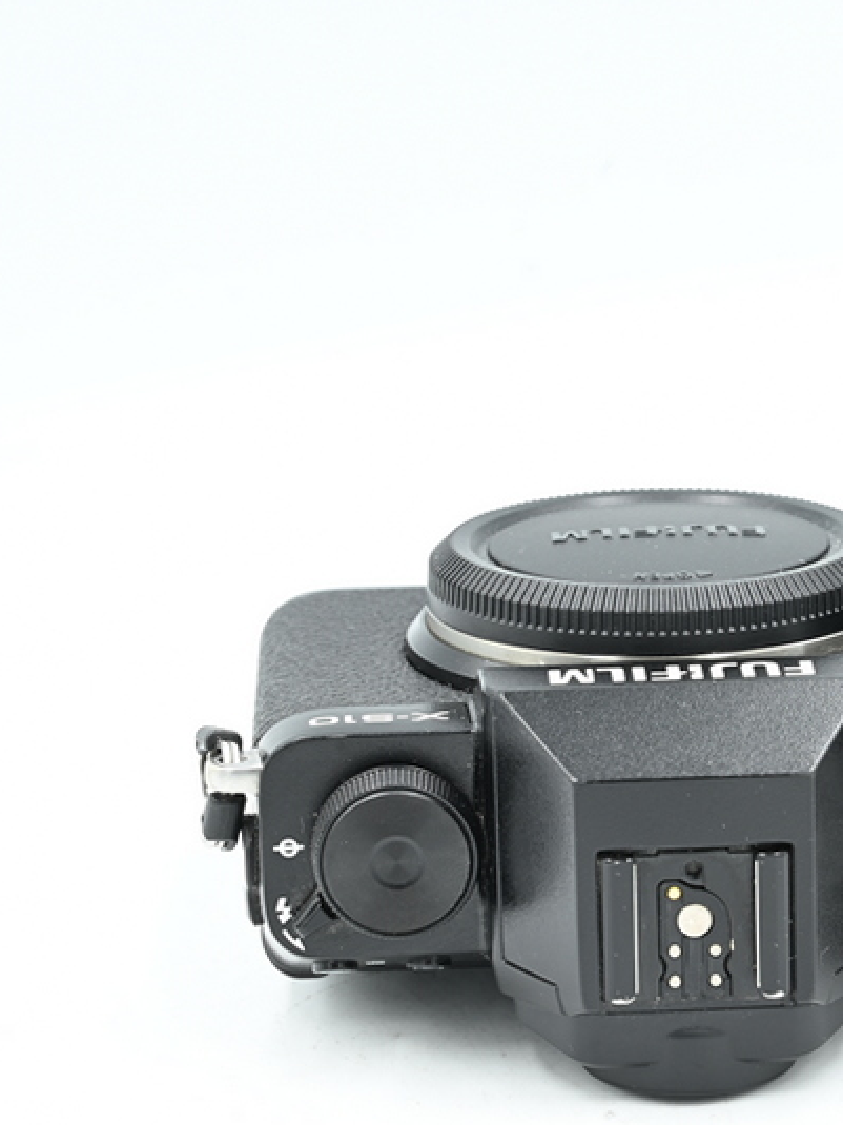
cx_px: 820
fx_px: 4190
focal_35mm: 129
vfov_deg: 15.3
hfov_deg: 11.4
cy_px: 653
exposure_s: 1/6
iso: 100
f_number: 14
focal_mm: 74
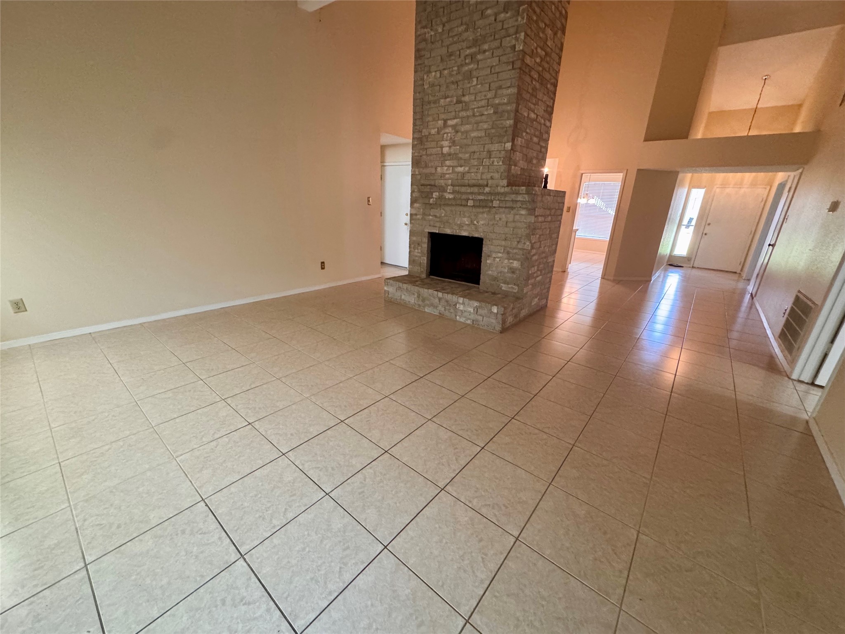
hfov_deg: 102.1
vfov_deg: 85.7
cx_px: 422
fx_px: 342
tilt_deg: -20.0
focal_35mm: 14
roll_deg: -3.1
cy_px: 317
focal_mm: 2.22
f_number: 2.2
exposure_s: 1/60
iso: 500
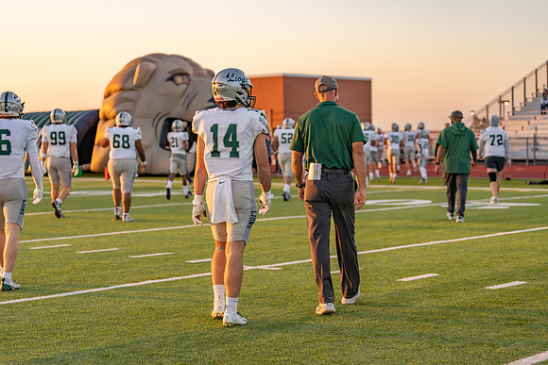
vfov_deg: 18.6
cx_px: 274
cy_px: 182
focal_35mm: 73
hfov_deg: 27.6
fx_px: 1116
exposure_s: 1/400
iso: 100
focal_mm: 70
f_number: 2.8
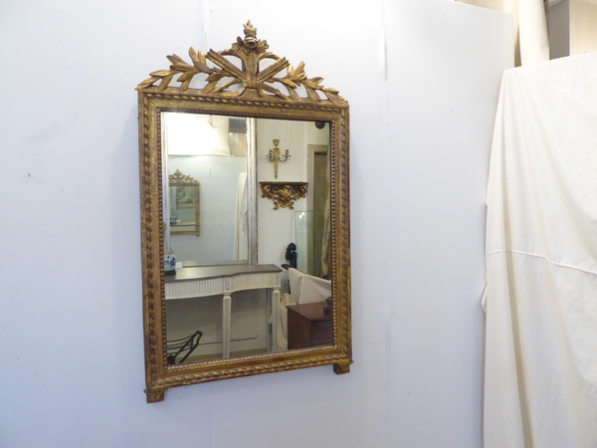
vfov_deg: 54.9
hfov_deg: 69.4
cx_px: 298
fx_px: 431
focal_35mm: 25
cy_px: 224
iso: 400
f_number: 3.3
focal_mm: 4.3
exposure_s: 1/20
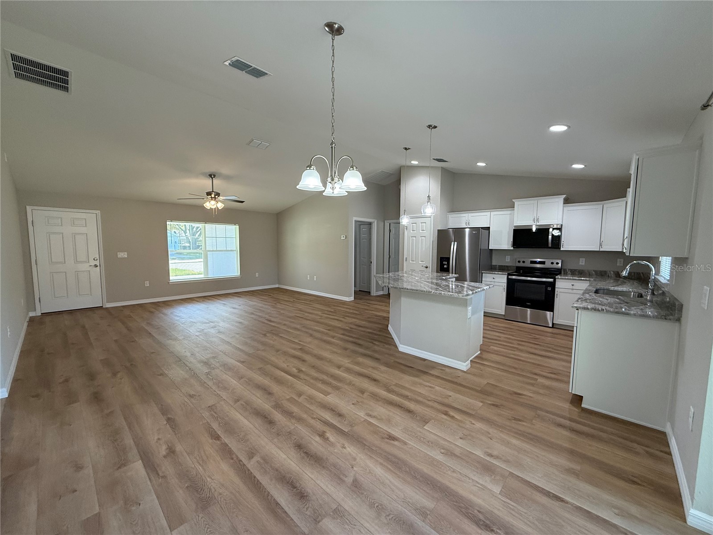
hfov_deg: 102.1
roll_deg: -0.6
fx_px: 288
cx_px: 356
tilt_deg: -4.6
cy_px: 268
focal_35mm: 14
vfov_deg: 85.7
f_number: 2.2
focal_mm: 2.22
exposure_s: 1/120
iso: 160
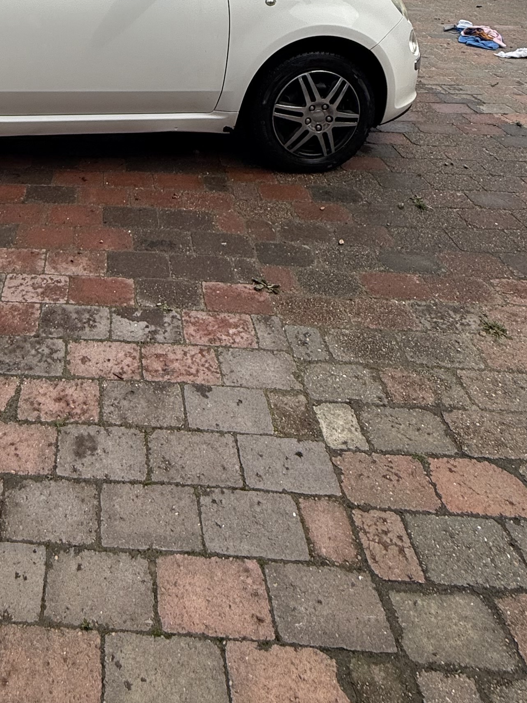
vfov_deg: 43.7
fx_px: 670
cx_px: 62
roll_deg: -0.5
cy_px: -59
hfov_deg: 40.1
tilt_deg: -8.5
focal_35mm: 33
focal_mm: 2.22
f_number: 2.2
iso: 50
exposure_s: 1/3289
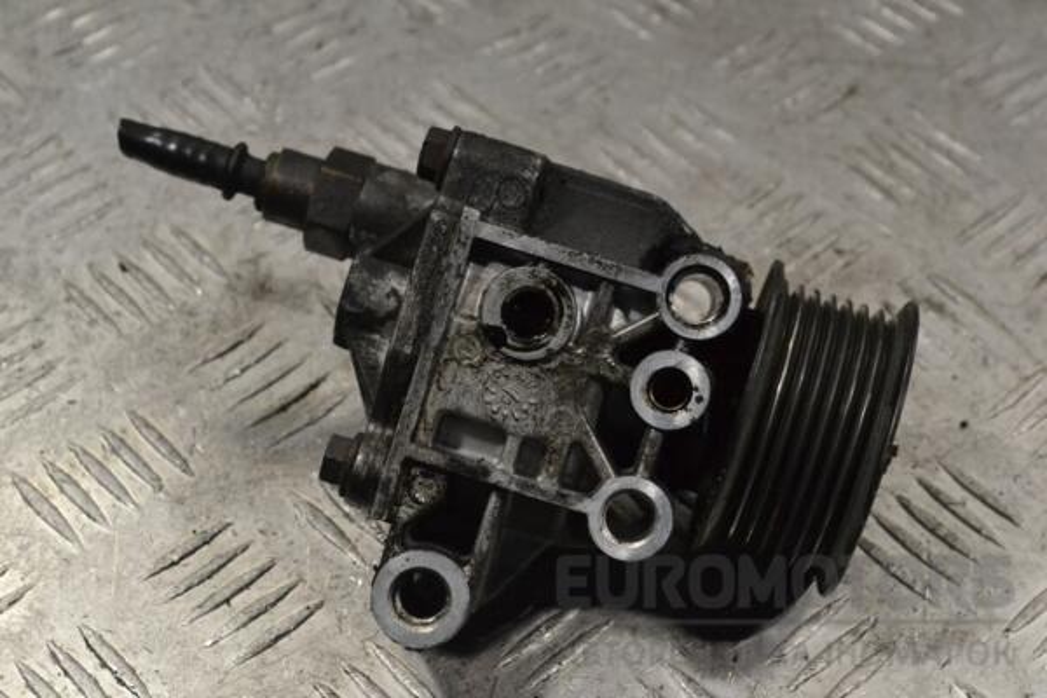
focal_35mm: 78
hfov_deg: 26.0
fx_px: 2268
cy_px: 349
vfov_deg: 17.5
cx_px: 524
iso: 3200
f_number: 9
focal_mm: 52
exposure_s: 1/320
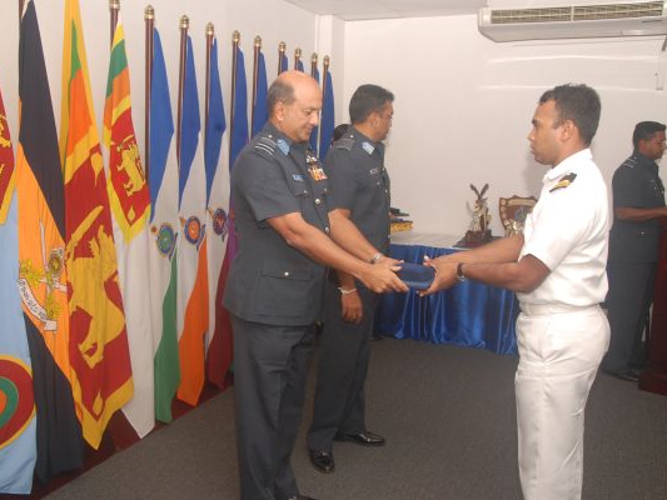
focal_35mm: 39
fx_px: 752
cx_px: 309
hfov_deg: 47.8
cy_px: 250
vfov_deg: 36.8
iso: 400
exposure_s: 1/100
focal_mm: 24
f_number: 5.6
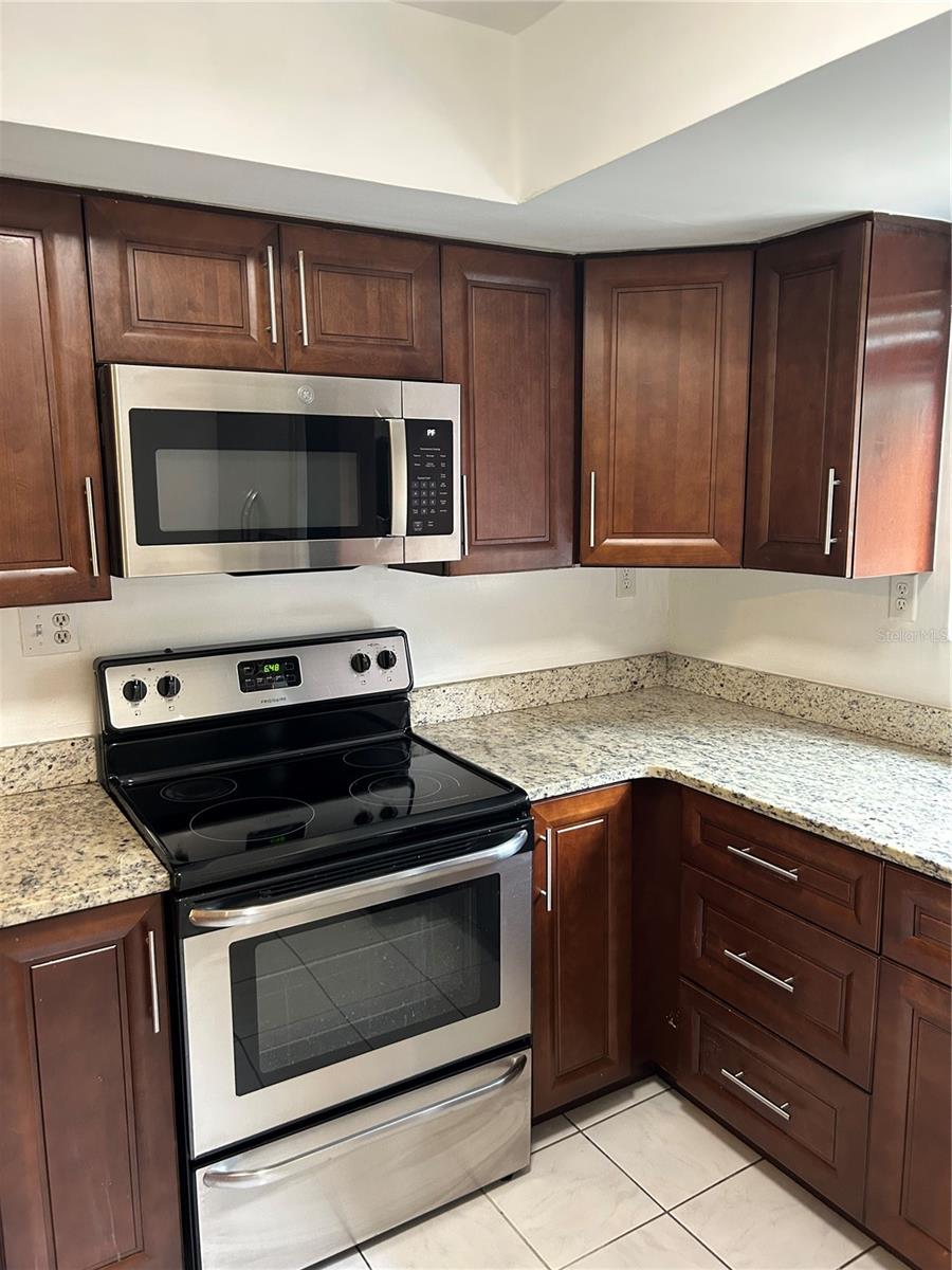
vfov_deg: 67.3
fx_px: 953
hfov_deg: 53.1
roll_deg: +0.5
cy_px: 635
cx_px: 476
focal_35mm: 26
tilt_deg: -9.7
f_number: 1.5
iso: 320
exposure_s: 1/60
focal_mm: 5.7
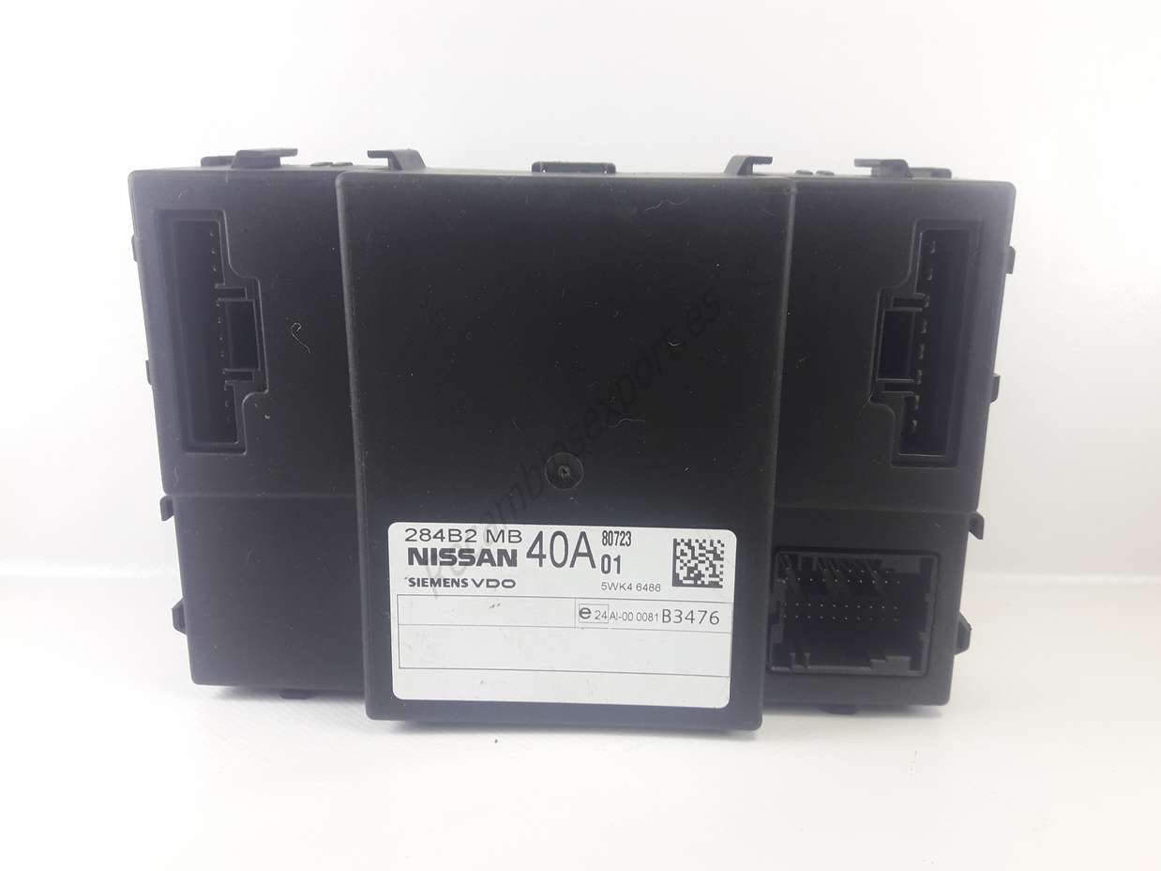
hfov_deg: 63.5
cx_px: 580
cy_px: 436
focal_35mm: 28
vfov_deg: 49.7
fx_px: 939
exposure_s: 1/33
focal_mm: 3.7
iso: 50
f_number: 1.9
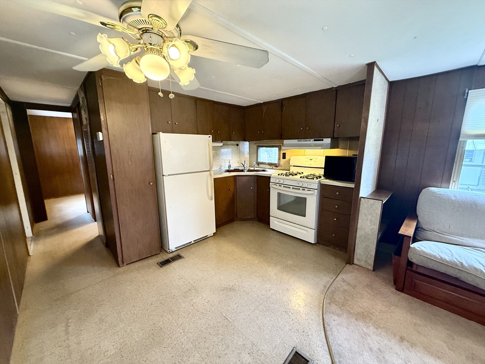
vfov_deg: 85.7
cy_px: 182
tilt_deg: -9.1
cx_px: 242
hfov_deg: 102.1
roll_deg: +0.6
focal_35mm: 14
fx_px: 196
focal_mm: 2.22
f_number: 2.2
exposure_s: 1/60
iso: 500
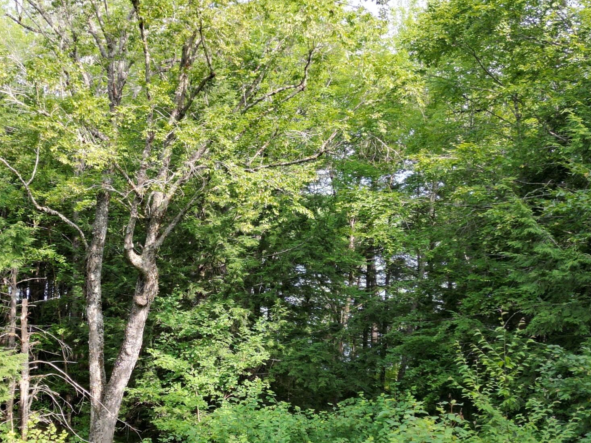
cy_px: 265
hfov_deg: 38.6
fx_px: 837
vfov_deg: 29.6
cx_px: 218
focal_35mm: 49
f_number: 1.7
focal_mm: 6.72
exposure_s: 1/500
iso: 110
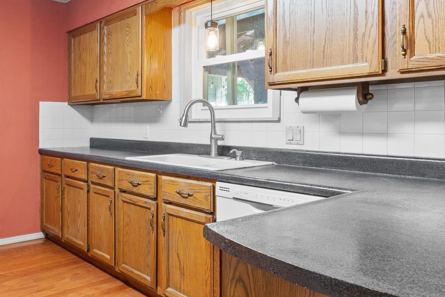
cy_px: 121
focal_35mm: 31
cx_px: 107
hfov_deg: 57.0
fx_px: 383
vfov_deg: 42.2
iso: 400
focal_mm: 10
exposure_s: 1/2.5
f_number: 7.1
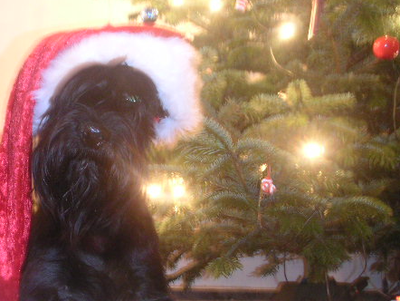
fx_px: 636
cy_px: 214
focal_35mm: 55
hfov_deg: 34.4
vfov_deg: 26.3
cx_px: 116
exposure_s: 2
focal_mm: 6
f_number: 2.8
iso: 160
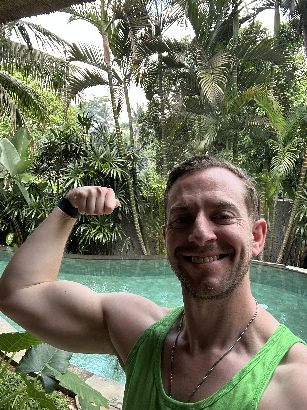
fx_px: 367
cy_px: 205
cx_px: 151
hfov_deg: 45.4
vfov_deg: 58.4
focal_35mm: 31
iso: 32
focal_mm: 2.69
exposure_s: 1/121
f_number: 1.9
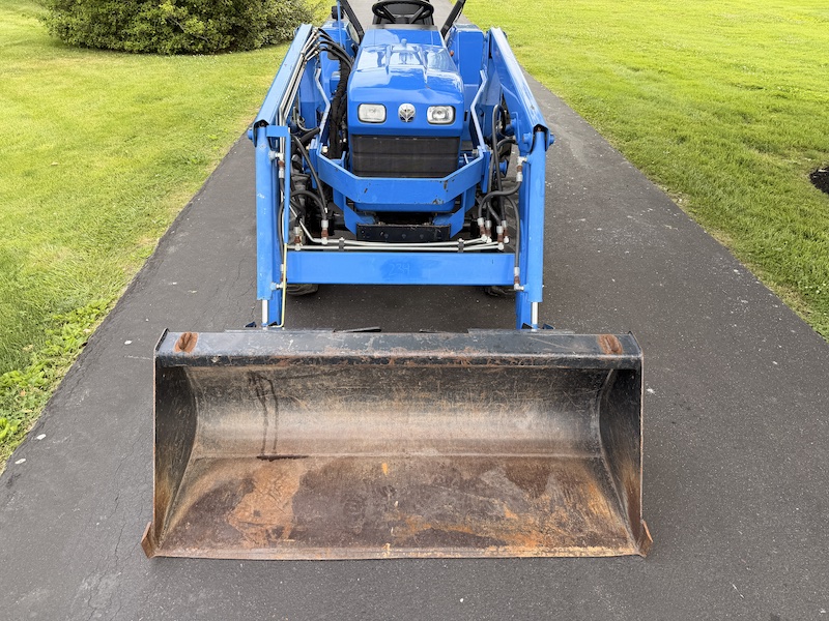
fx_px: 575
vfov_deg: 56.8
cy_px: 310
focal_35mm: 24
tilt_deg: -33.9
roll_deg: -3.4
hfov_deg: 71.6
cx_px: 414
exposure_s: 1/484
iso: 80
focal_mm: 6.76
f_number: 1.78
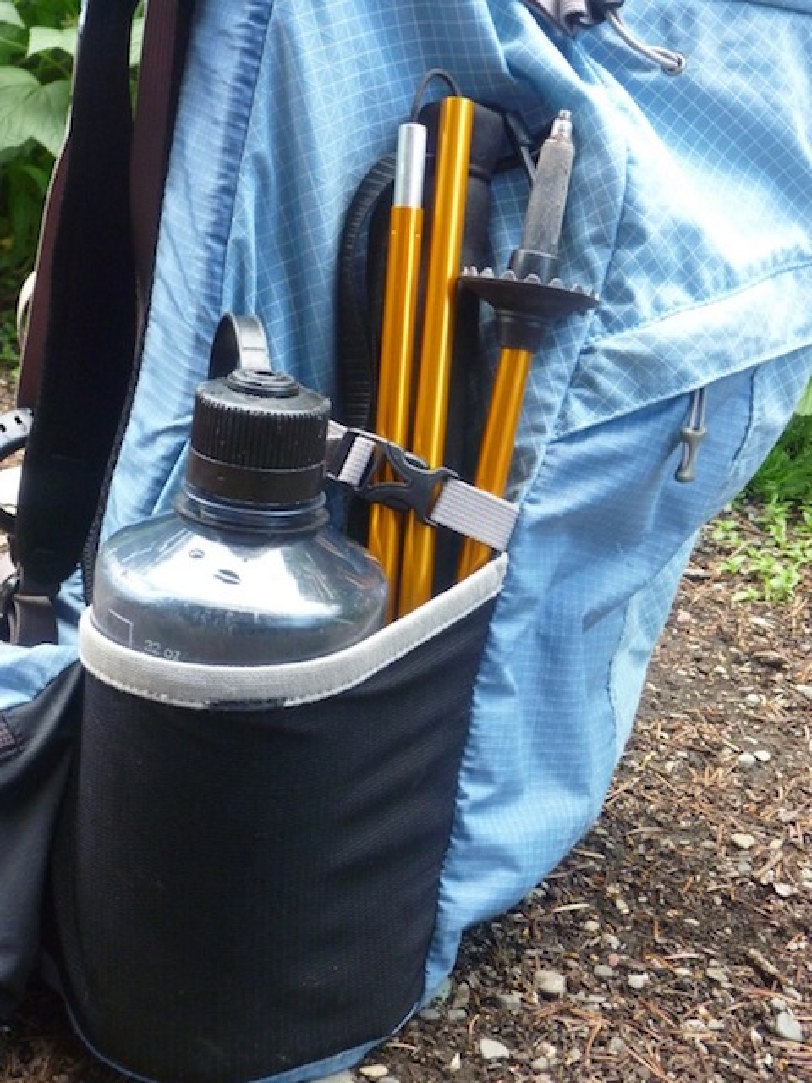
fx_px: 1376
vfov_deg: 42.9
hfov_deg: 32.9
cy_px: 542
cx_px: 406
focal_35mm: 44
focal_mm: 7.8
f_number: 4.3
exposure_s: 1/40
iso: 400
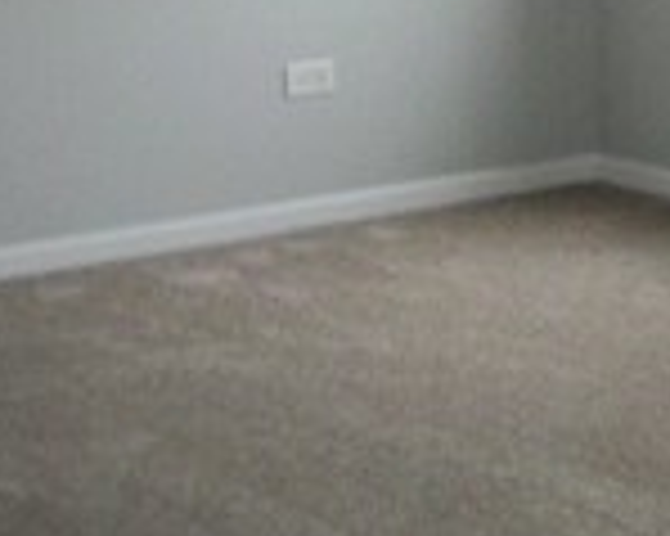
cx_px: 1196
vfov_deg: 10.9
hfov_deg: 13.0
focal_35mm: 134
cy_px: -387
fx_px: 2655
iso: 250
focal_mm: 5.7
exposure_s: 1/30
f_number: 2.9
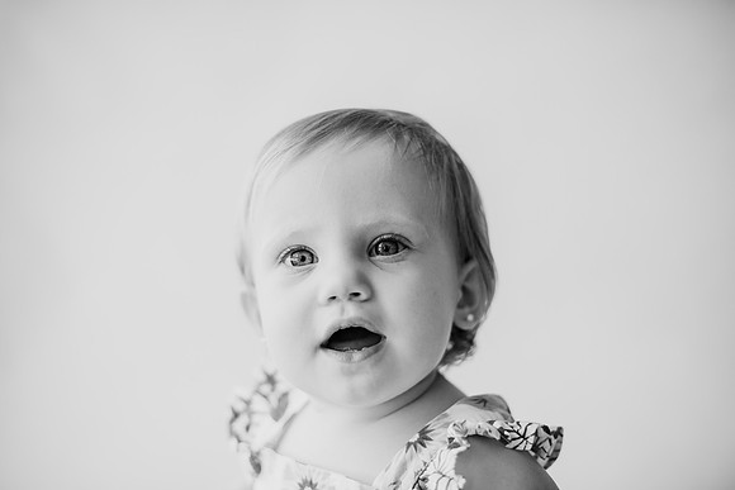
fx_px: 1021
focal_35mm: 50
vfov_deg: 27.0
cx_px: 368
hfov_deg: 39.6
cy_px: 245
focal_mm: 50
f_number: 2
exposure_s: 1/800
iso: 400
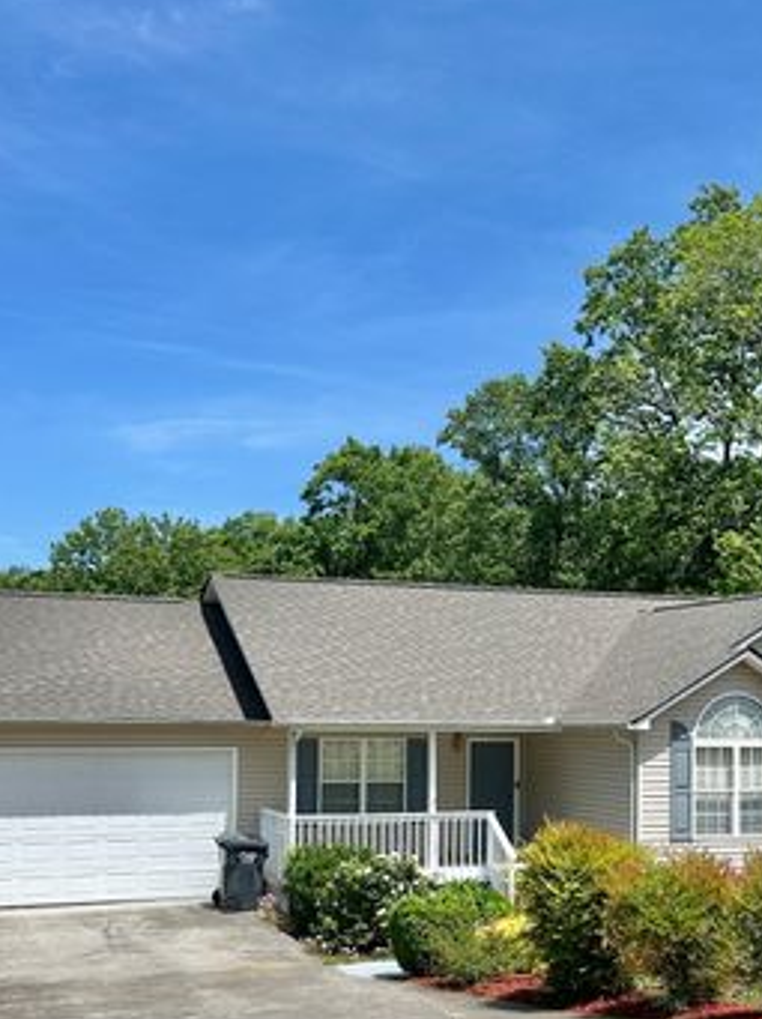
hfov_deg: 30.8
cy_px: 692
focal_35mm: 47
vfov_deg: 39.9
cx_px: 448
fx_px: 1382
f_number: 1.78
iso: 80
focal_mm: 6.86
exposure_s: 1/5263
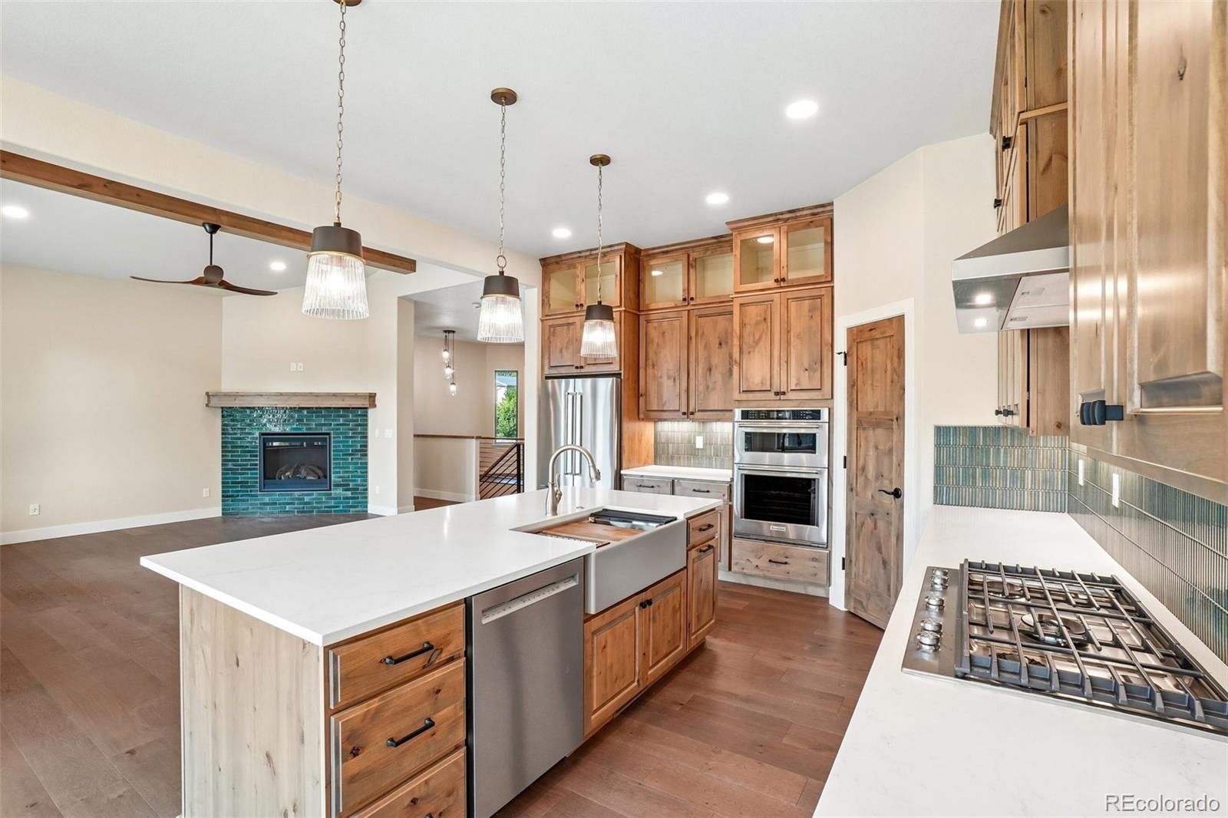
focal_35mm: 15
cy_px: 409
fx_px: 512
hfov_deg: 100.4
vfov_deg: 77.3
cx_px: 614
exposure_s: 1/40
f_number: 8
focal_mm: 10
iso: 400
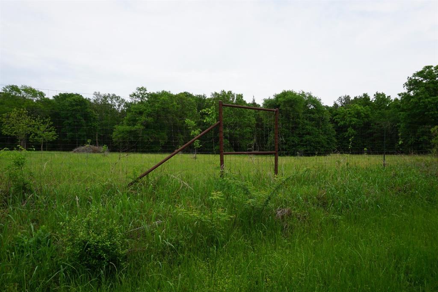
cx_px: 219
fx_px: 292
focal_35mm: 24
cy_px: 146
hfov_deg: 73.8
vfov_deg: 53.1
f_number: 11
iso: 100
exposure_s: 1/80
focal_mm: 16
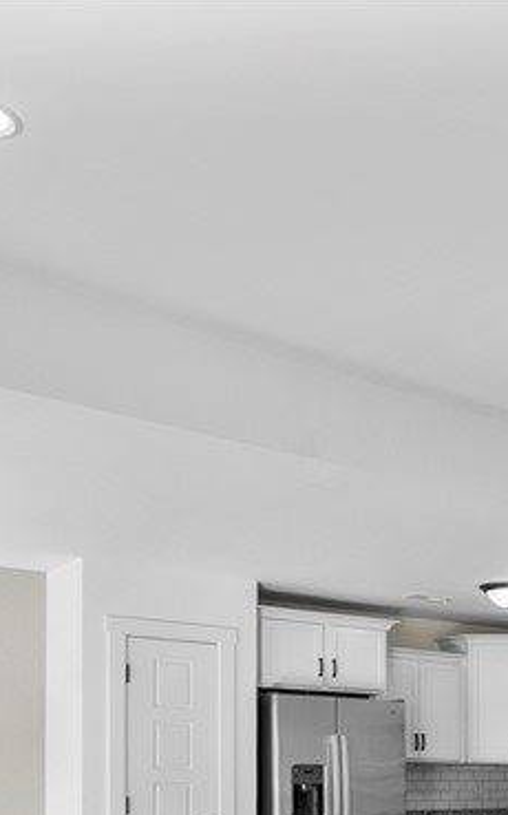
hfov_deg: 23.1
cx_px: 699
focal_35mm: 48
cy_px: 795
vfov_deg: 37.8
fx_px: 1065
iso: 400
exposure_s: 1/6
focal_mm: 16
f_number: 11
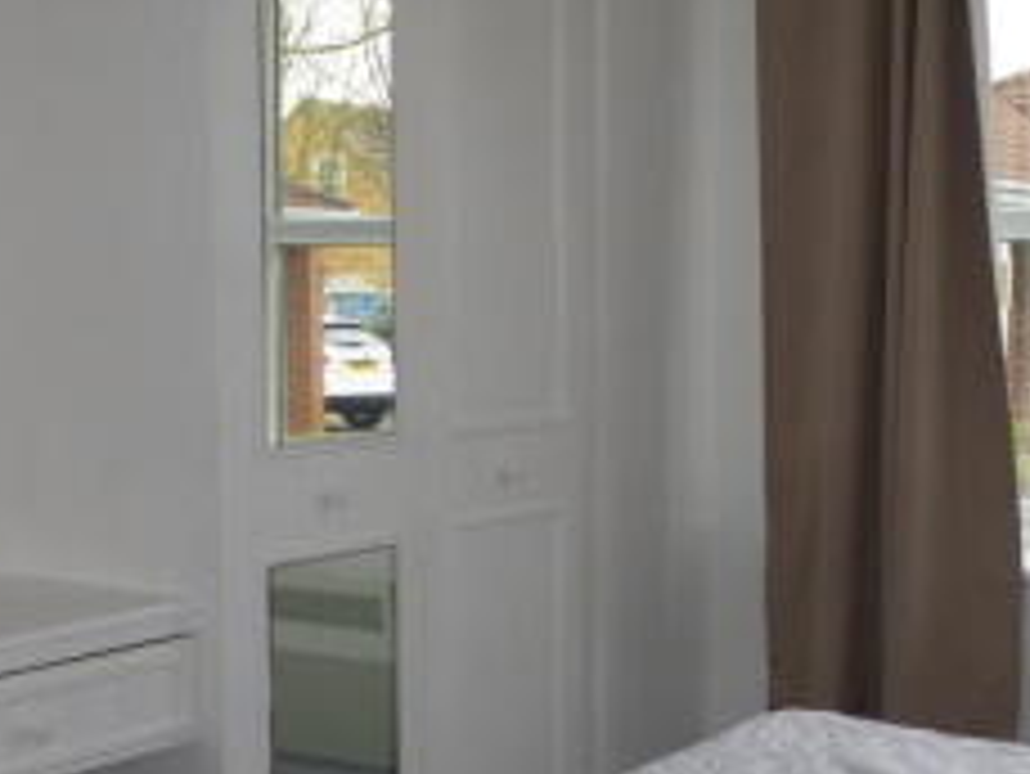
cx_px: 663
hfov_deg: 31.5
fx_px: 1816
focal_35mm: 61
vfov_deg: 24.0
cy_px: 434
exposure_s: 1/60
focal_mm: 4.3
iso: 160
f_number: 3.3
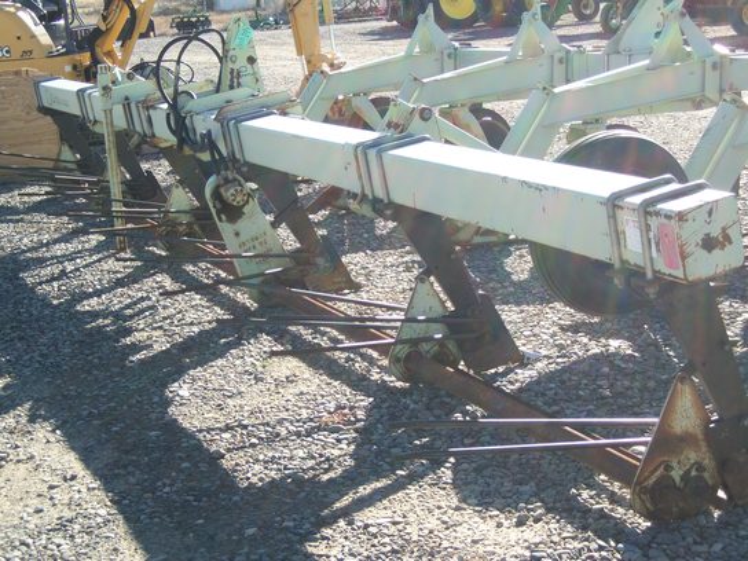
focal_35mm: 62
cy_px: 280
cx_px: 374
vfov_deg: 23.7
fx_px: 1340
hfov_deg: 31.2
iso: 80
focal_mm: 11
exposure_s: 1/320
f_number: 4.1
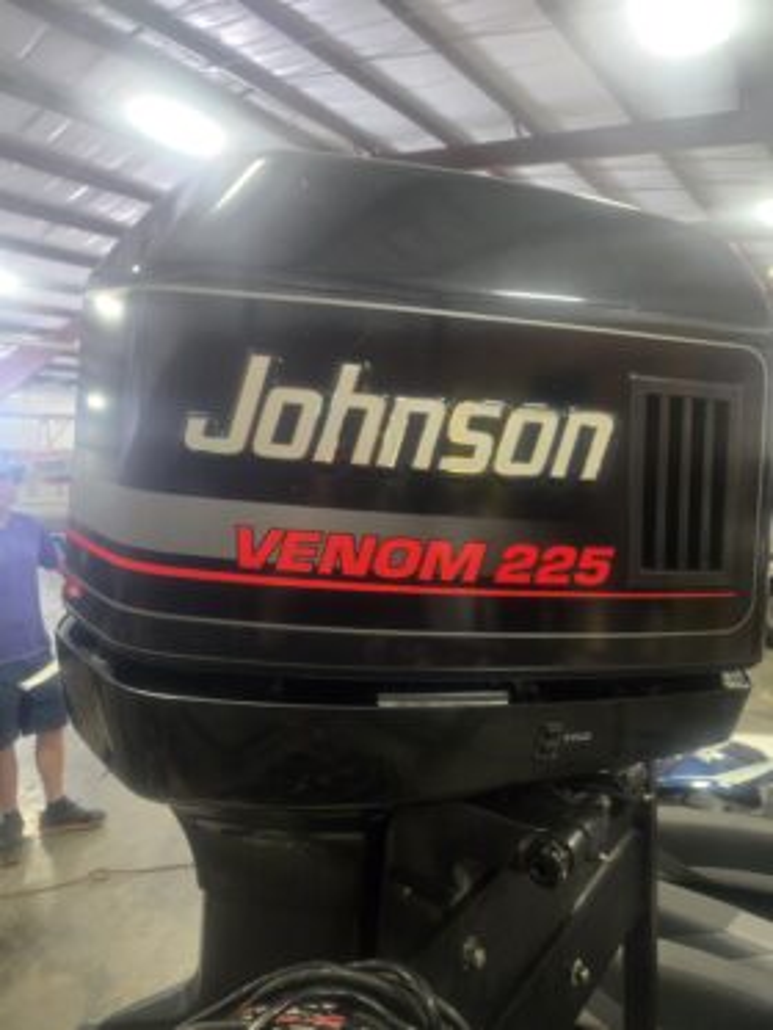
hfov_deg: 58.9
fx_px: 684
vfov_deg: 73.9
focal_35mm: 23
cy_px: 515
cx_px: 386
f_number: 1.8
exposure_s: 1/120
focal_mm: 5.4
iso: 1000
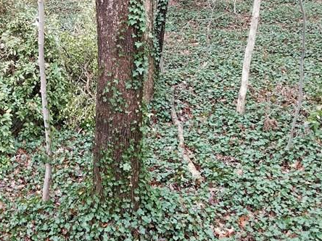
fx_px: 558
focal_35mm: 60
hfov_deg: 30.3
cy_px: -12
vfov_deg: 23.2
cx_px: 15
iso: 80
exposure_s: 1/100
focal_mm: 4.2
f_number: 1.7
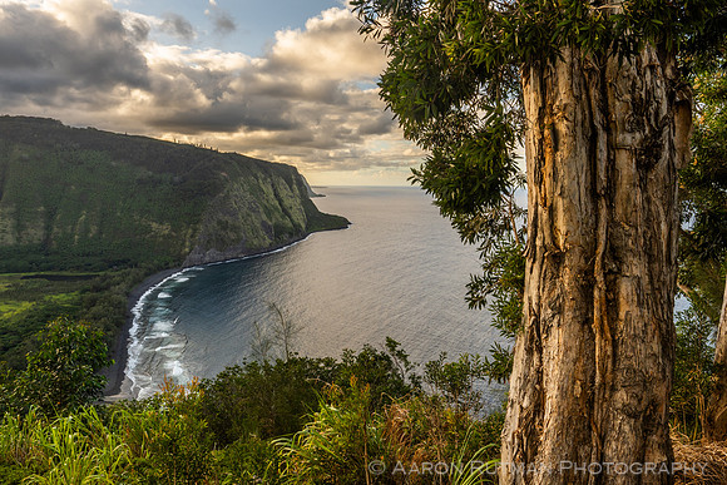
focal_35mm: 25
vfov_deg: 51.3
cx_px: 364
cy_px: 242
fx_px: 505
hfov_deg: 71.5
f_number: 11
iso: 125
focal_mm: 25
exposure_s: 1/80
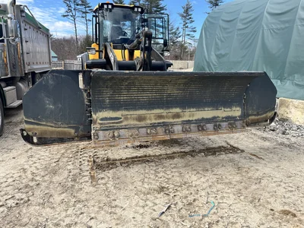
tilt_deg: -11.7
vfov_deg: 53.1
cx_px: 152
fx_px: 228
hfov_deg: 67.3
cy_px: 114
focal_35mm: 26
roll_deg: -3.5
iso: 50
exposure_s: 1/1890
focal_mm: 5.1
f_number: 1.6
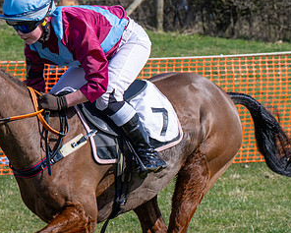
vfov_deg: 5.8
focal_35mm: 267
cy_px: 127
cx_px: 67
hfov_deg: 7.2
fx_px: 2300
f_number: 5
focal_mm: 70
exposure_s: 1/1250
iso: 200
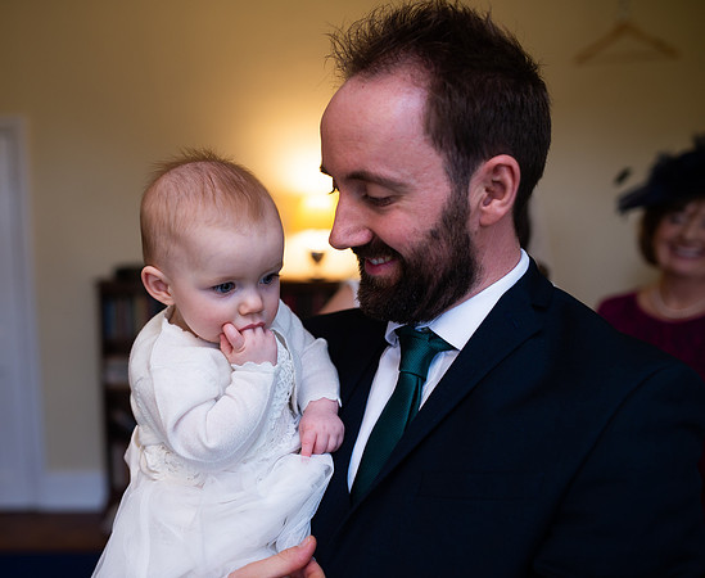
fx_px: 848
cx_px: 270
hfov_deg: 44.8
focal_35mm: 40
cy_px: 289
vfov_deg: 37.6
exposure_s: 1/100
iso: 250
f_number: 2.5
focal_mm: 35
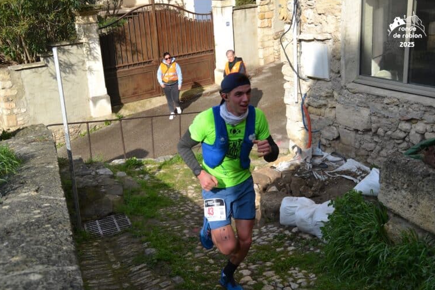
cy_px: 143
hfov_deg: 45.4
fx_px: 520
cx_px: 216
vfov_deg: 31.2
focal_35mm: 43
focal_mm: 28
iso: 400
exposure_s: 1/1600
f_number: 5.6
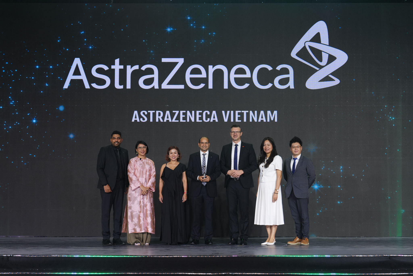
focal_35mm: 70
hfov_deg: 28.8
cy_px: 138
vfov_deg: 19.5
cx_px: 206
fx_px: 803
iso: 500
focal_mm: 70
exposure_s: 1/200
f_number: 3.2
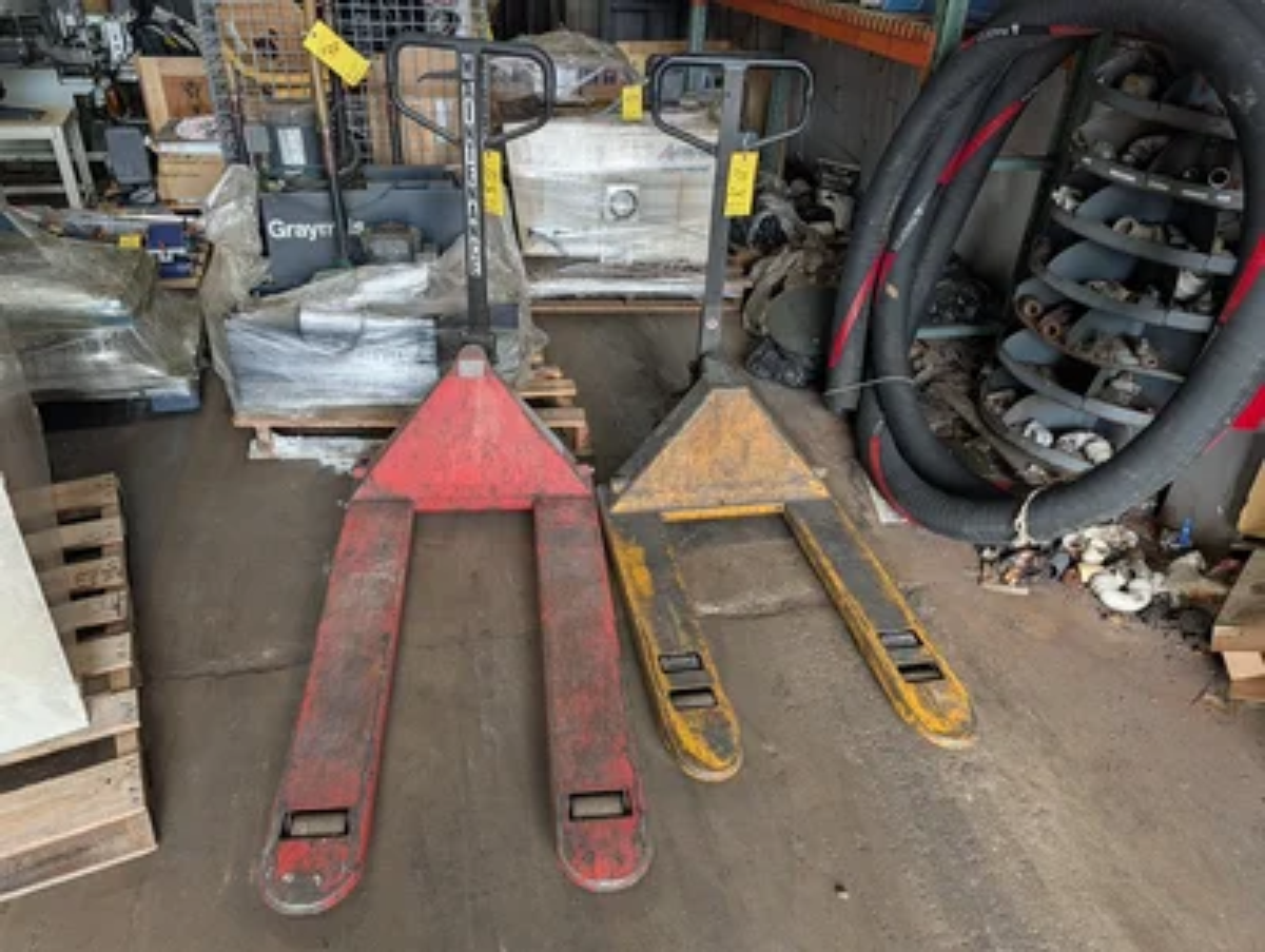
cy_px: 476
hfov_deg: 71.5
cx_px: 632
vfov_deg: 56.9
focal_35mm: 24
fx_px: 878
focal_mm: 6.9
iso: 370
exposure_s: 1/621
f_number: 1.68
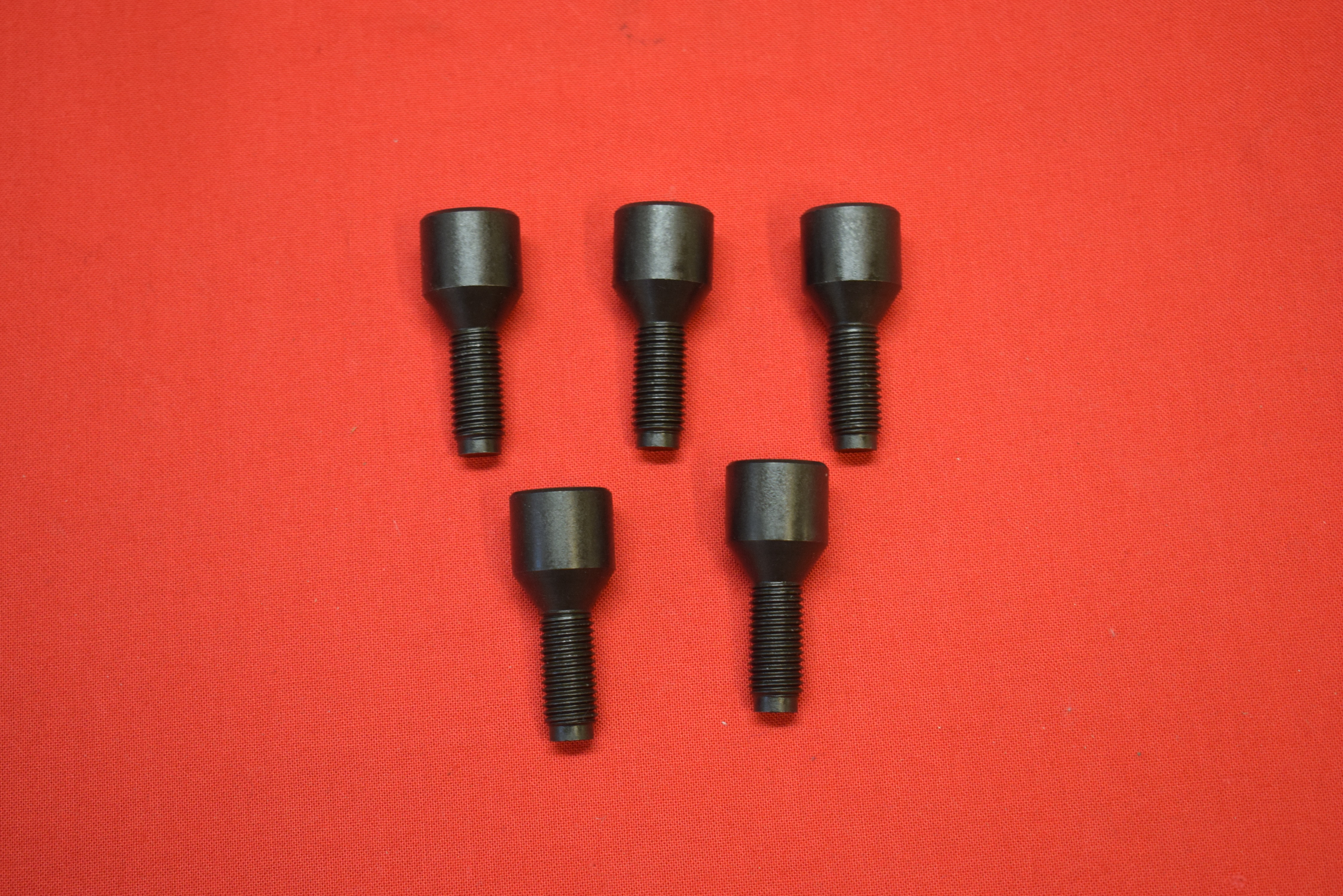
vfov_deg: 21.6
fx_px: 2351
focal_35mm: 63
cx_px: 672
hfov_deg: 31.9
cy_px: 448
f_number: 5
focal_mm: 42
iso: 1000
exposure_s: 1/60
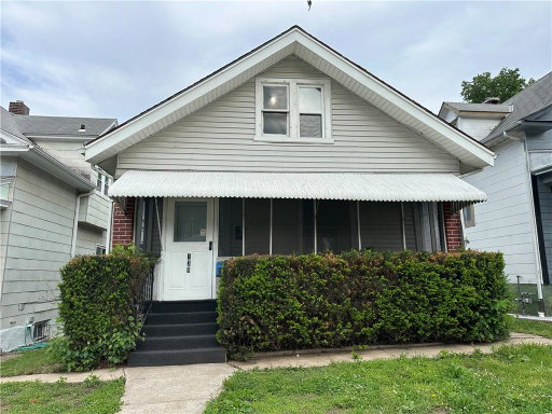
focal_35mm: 24
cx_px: 276
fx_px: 383
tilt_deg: +8.9
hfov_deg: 71.6
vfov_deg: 56.8
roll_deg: +0.4
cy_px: 207
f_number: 1.78
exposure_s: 1/2028
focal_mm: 6.86
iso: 80
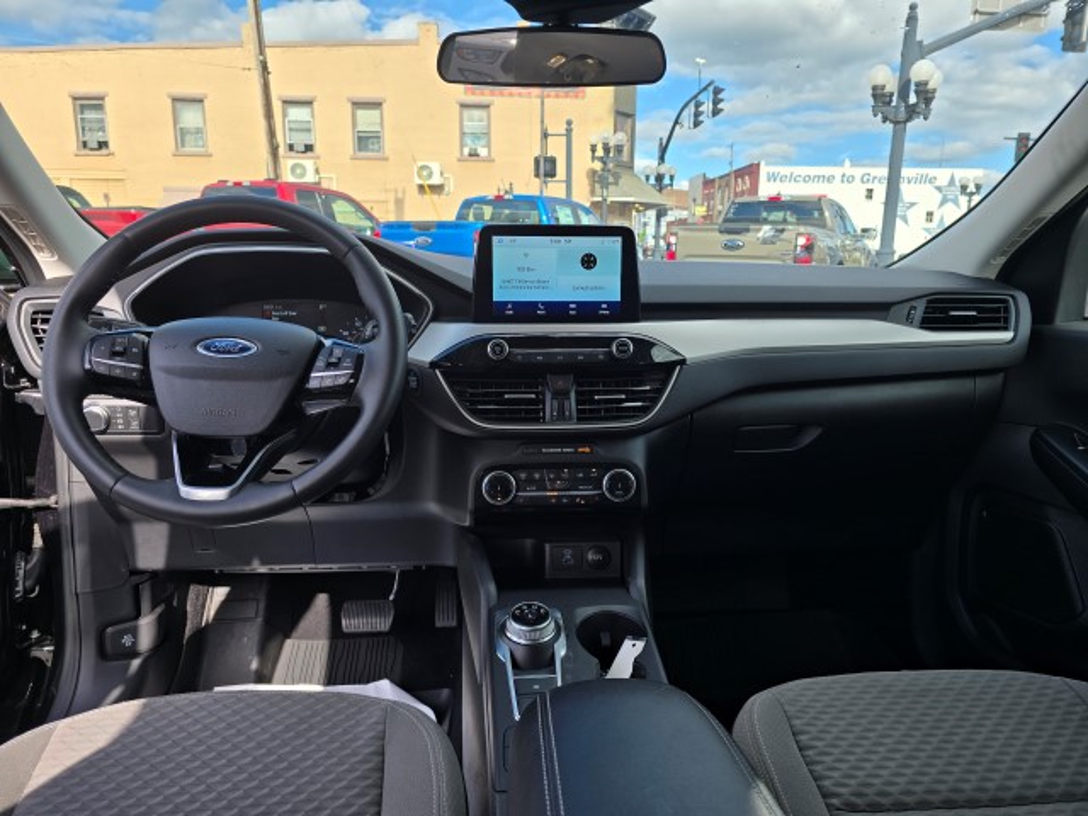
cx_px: 544
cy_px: 408
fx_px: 723
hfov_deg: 73.9
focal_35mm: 23
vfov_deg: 58.9
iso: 12
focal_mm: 6.3
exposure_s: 1/302
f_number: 1.7
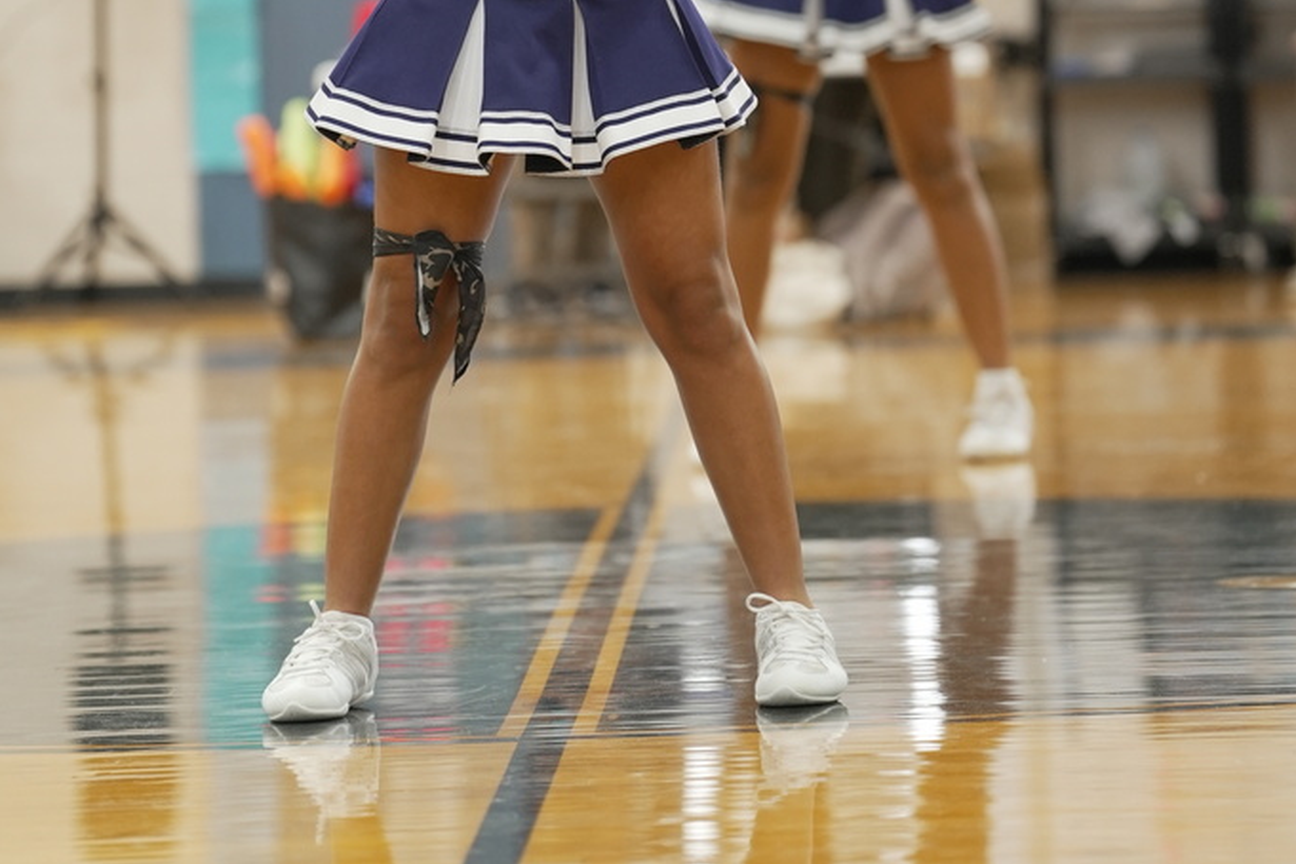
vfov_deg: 7.6
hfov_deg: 11.5
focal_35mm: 179
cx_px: 647
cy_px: 74
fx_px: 6443
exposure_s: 1/1250
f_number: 2.8
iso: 3200
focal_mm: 119
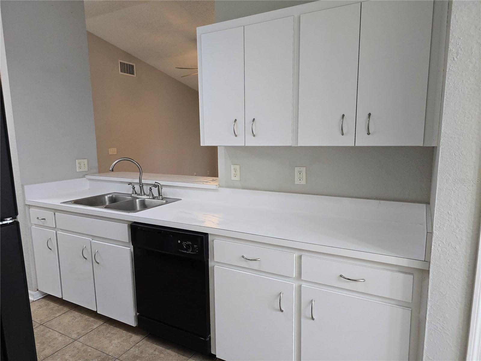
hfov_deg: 73.9
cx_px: 240
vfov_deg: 58.9
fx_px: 320
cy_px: 180
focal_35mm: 23
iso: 320
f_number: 1.7
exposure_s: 1/120
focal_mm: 6.3
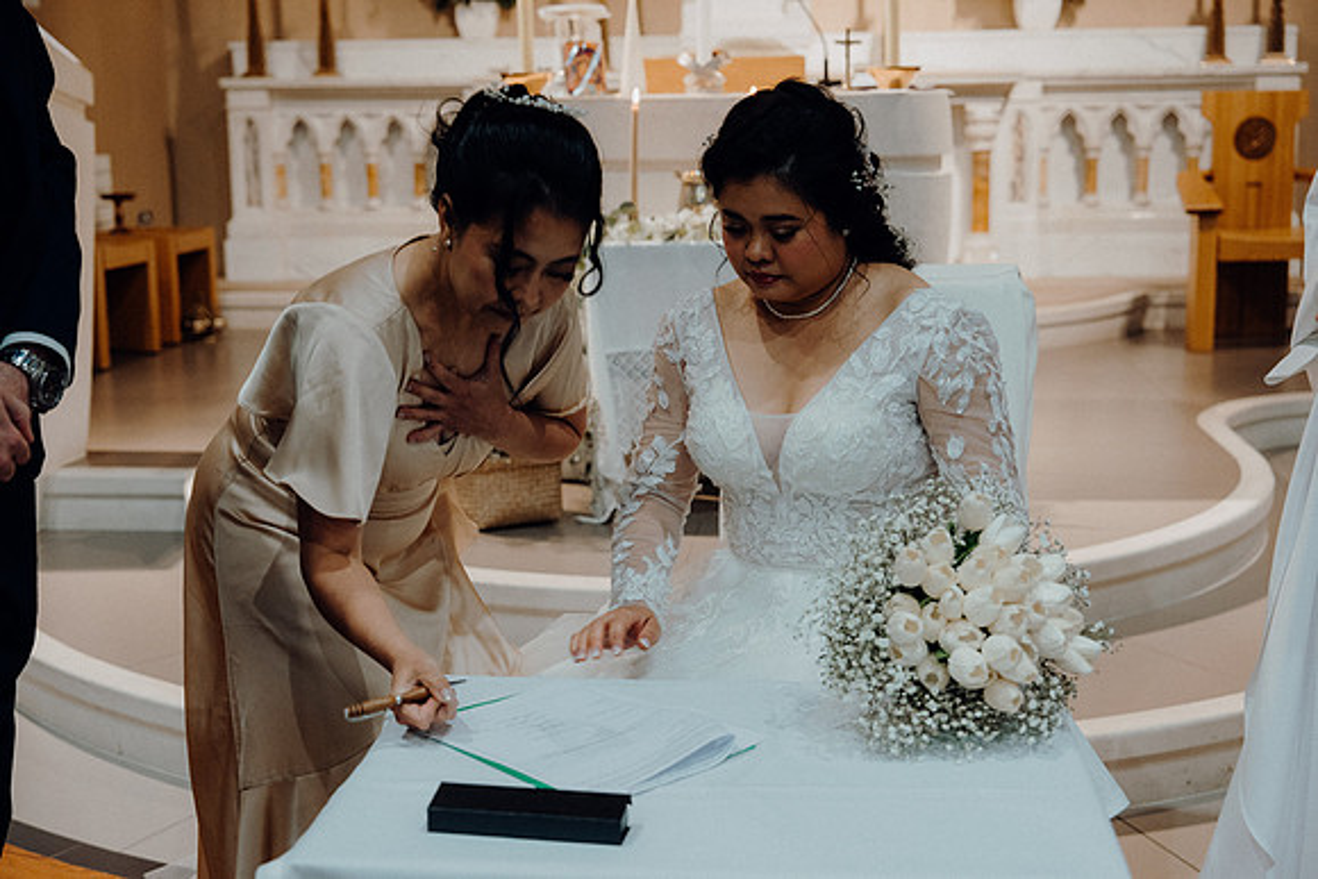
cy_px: 440
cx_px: 659
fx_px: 1758
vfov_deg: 28.1
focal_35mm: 48
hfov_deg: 41.1
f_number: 3.5
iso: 1600
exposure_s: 1/160
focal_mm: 48
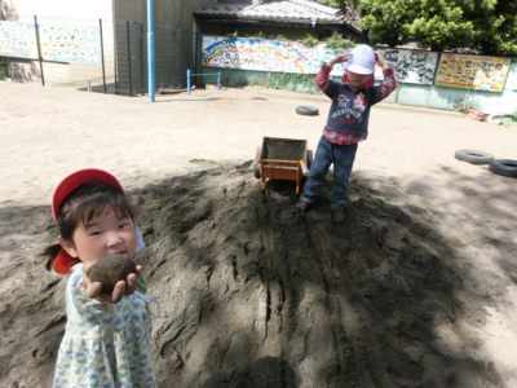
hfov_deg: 71.6
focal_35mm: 24
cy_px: 194
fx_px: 358
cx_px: 258
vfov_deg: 56.8
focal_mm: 4.24
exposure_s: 1/400
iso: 80
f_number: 3
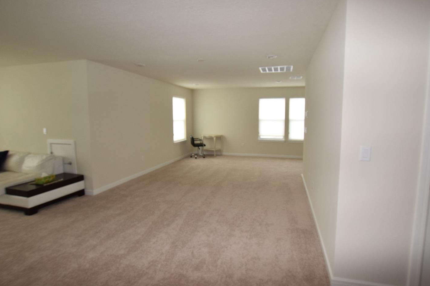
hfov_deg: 93.1
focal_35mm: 17
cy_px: 139
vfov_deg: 70.4
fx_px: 203
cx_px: 233
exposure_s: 1/125
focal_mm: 10
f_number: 5.6
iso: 800
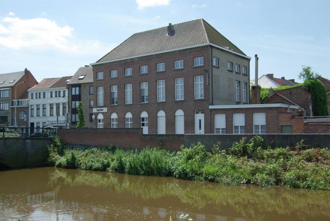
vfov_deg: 34.3
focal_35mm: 39
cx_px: 165
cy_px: 110
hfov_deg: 49.5
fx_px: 358
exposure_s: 1/250
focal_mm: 26
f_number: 14
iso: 400
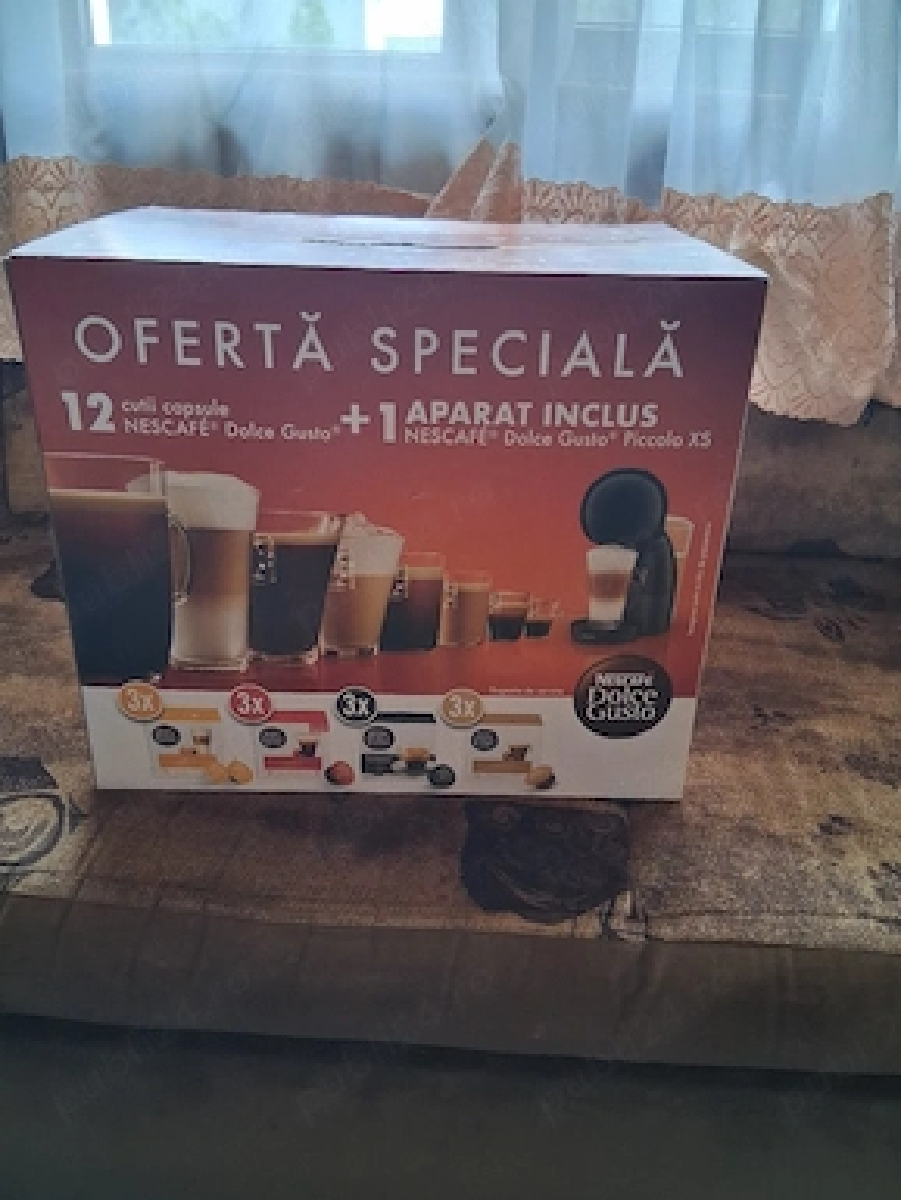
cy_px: 592
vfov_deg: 65.3
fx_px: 937
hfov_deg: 51.4
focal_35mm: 27
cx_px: 455
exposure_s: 1/100
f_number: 1.8
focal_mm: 3.98
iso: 400
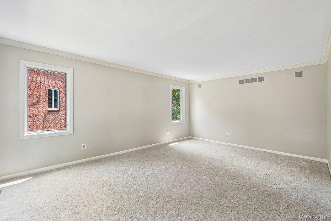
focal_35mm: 15
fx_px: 138
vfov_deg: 77.3
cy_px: 110
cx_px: 166
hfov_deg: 100.4
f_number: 8
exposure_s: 1/30
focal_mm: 10
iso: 400
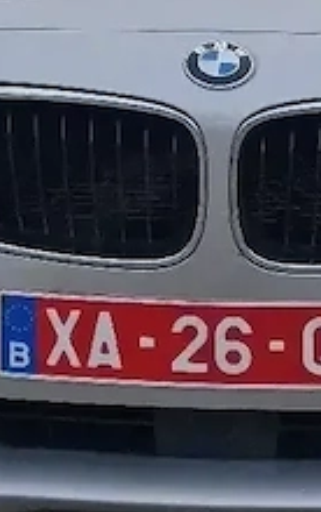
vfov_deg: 18.8
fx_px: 1452
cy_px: -112
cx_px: 221
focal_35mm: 104
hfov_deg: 12.6
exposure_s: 1/120
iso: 64
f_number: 1.8
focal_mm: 4
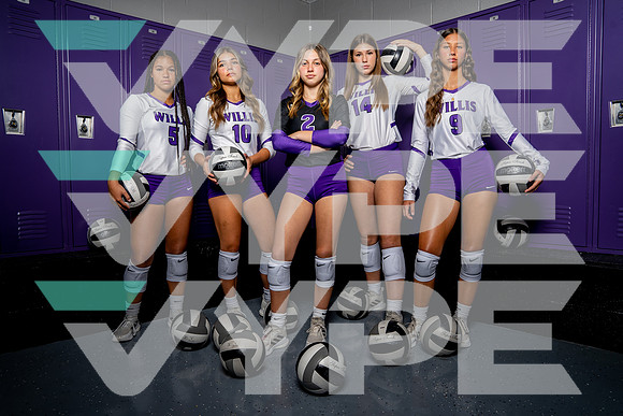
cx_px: 312
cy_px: 208
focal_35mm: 24
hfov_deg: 73.7
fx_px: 415
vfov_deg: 53.2
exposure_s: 1/250
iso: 200
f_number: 7.1
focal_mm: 24
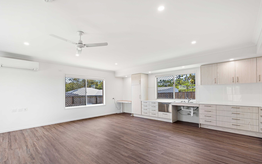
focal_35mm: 16
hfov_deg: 97.7
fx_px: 114
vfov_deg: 71.0
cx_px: 124
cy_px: 92
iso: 250
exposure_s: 1/30
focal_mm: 14
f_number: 8
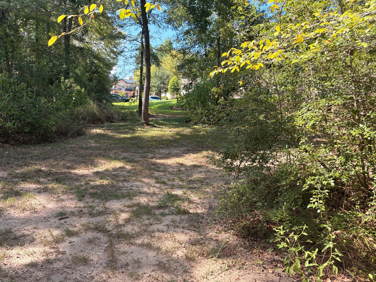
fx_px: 326
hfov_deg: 59.8
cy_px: 153
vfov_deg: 46.7
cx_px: 164
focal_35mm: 30
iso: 64
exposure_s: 1/660
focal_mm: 5.96
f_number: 1.6
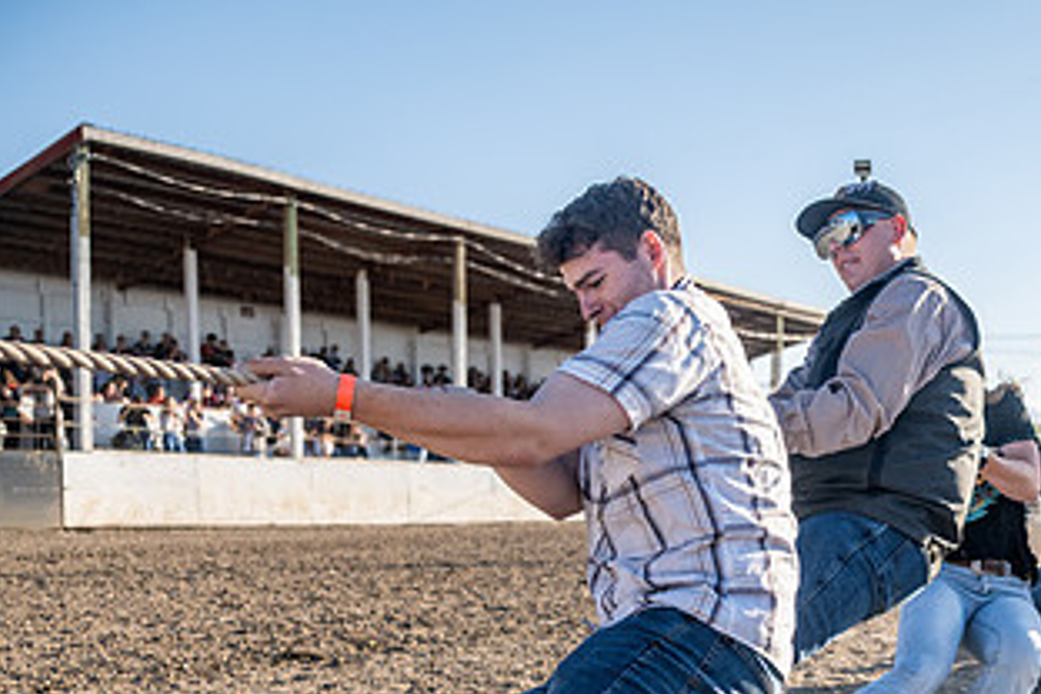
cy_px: 637
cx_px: 846
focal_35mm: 45
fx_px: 1301
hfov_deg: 41.6
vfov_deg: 28.6
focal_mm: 24
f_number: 4
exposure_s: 1/1250
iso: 250
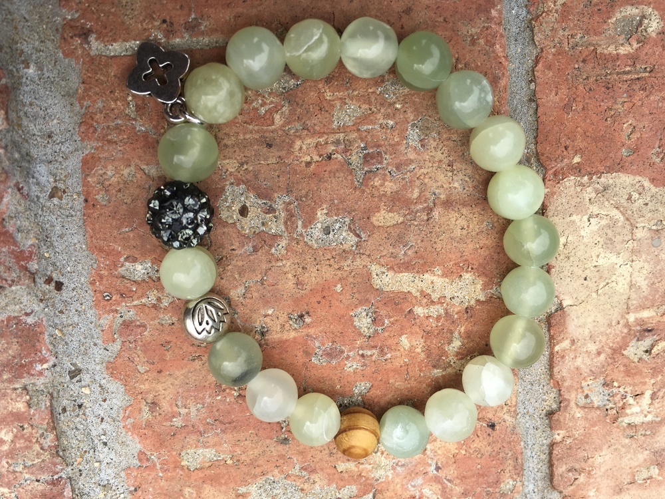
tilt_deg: -81.3
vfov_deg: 48.2
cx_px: 332
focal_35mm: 29
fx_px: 557
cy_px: 250
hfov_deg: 61.7
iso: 25
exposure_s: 1/646
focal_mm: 4.15
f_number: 2.2
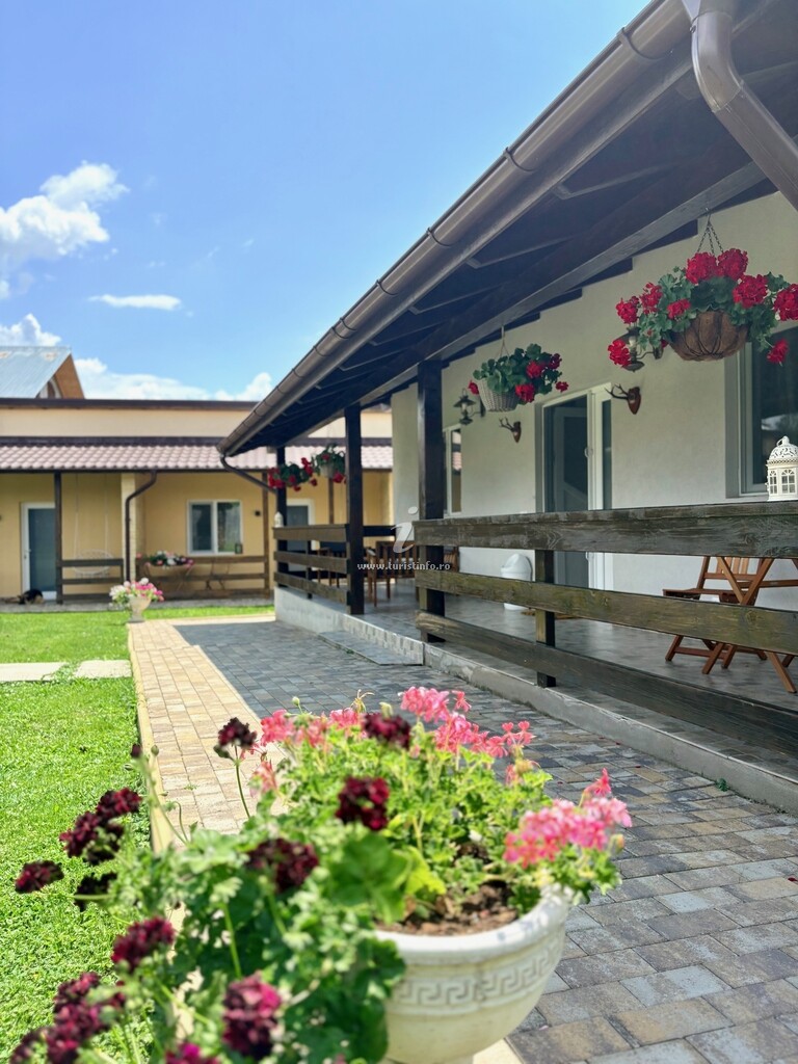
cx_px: 399
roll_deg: +1.0
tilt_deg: +0.5
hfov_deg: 53.1
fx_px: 799
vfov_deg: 67.3
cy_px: 532
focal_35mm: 26
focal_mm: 5.96
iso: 64
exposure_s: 1/2538
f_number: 1.6
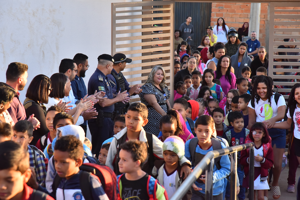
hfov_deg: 17.1
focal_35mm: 120
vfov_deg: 11.4
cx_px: 150
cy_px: 100
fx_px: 1000
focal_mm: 120
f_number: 8
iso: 2000
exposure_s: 1/640
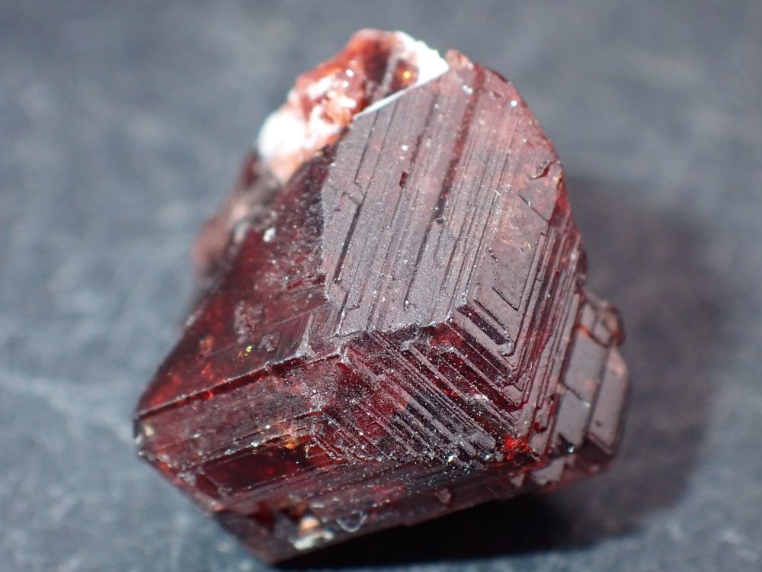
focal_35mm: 100
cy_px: 286
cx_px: 381
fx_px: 2201
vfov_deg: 14.8
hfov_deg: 19.6
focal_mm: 18
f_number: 14
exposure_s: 1/100
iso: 640
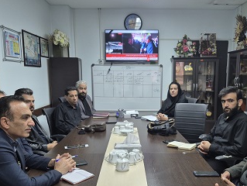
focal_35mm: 36
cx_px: 142
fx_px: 257
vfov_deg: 39.4
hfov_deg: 51.1
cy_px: 118
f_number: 1.8
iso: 200
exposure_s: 1/100
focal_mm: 5.4
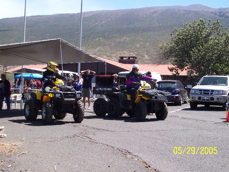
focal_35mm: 51
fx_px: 337
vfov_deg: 28.6
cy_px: 86
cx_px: 114
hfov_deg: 37.5
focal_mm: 10.7
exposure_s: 1/350
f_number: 5.6
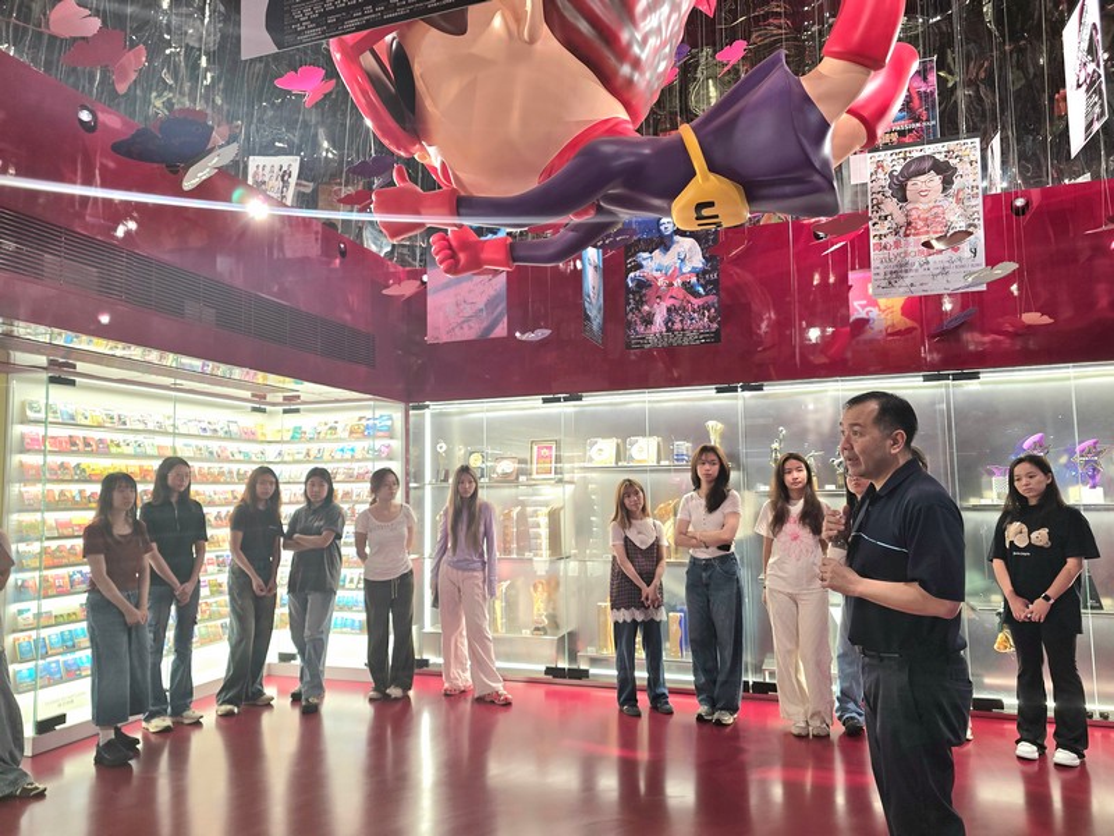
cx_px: 557
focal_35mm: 23
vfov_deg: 58.9
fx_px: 740
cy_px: 418
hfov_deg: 73.9
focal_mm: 6.3
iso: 100
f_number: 1.7
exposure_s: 1/53.8
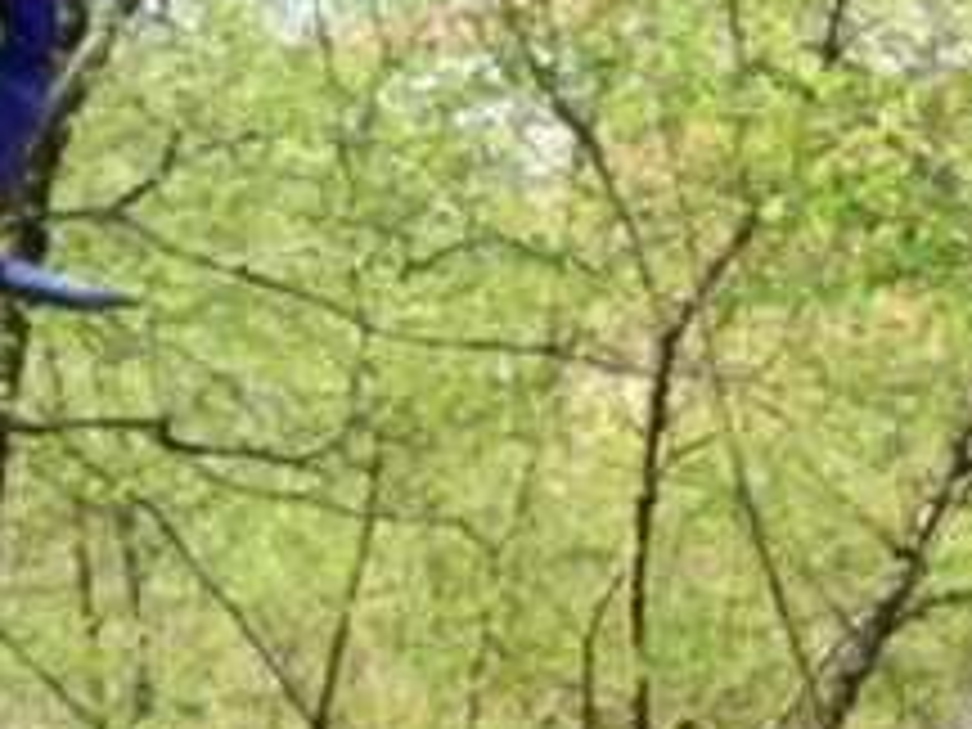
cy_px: -68
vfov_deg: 7.9
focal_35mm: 187
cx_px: -328
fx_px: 5251
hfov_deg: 10.3
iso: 640
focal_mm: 35
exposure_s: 1/1000
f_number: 4.5
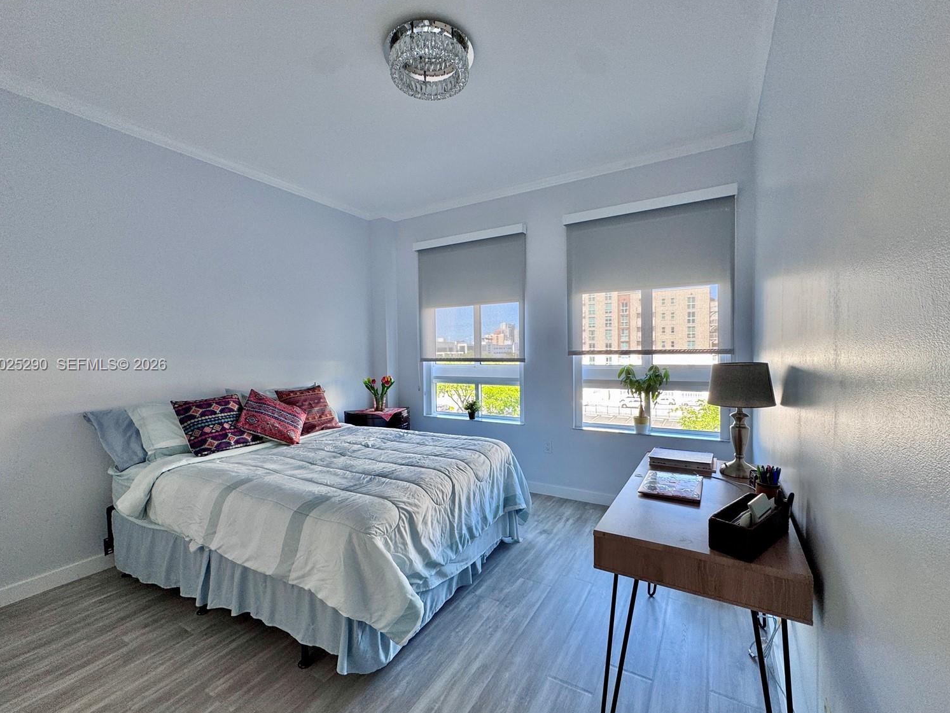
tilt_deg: -2.5
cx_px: 477
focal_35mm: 15
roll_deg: +0.8
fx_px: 412
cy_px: 365
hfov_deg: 98.2
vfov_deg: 81.7
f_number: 2.2
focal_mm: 2.22
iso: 64
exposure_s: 1/99
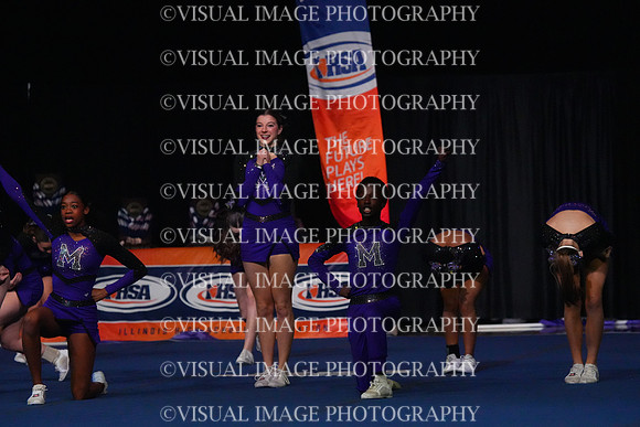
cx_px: 320
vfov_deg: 6.9
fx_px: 3556
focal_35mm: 200
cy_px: 214
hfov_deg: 10.3
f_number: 5.6
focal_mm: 200
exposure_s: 1/1250
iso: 16000
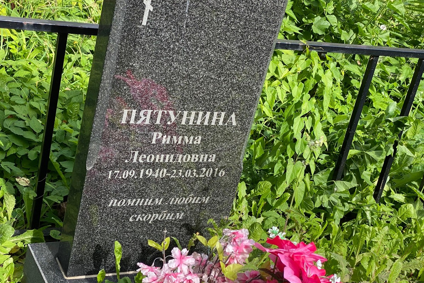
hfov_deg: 31.8
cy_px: 142
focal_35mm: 63
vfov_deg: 21.6
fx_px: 742
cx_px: 178
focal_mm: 6
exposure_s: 1/345
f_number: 2
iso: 20
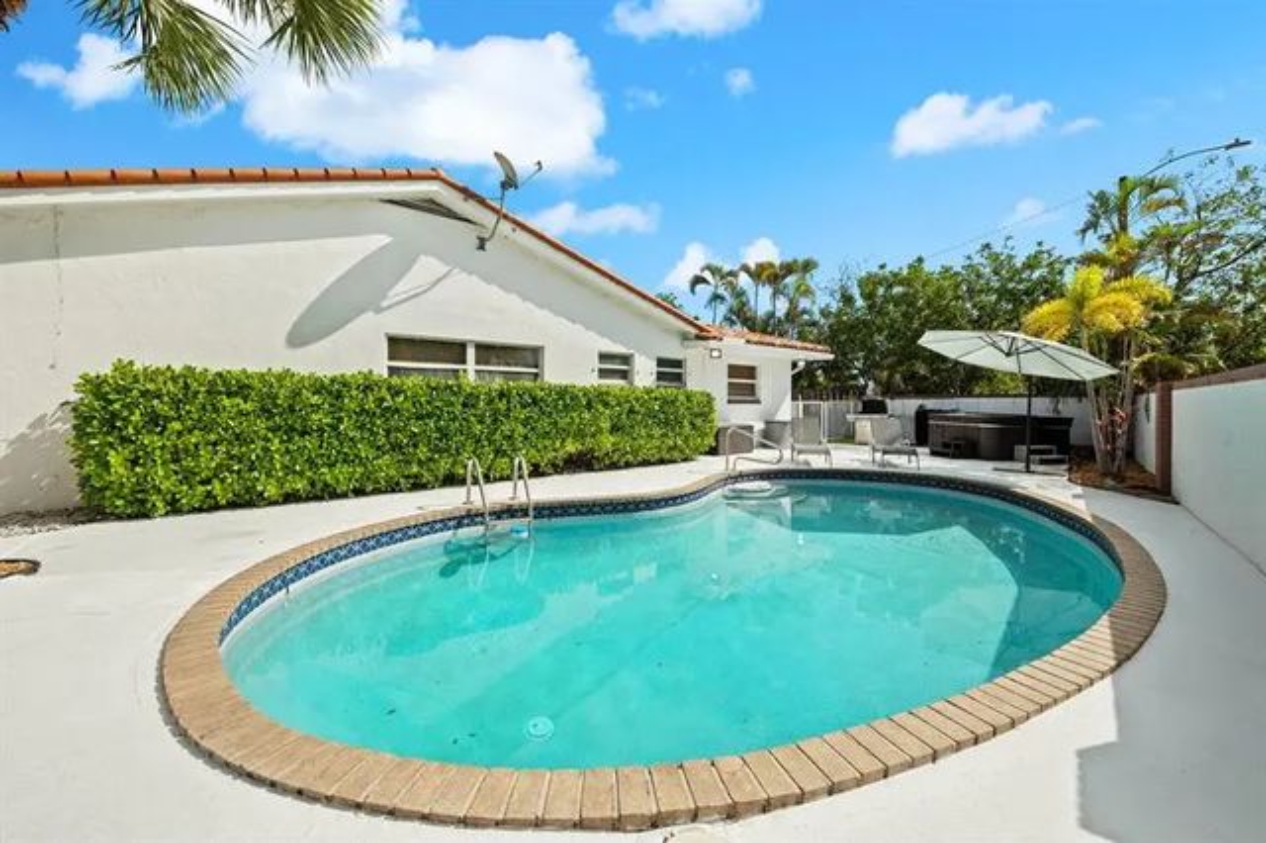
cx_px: 633
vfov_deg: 81.1
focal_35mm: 14
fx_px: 492
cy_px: 422
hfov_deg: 104.3
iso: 200
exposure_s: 1/1250
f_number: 8
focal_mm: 14
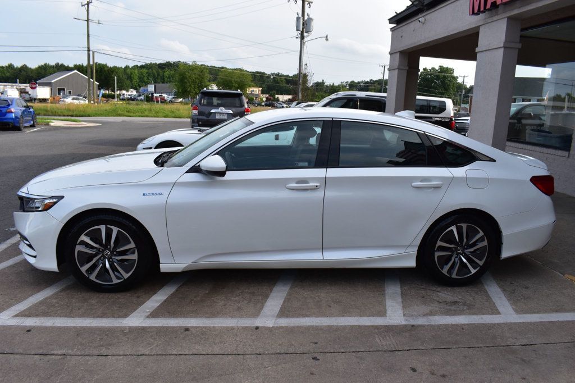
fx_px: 431
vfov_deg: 47.9
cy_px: 192
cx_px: 288
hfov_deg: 67.4
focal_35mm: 27
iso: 400
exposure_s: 1/320
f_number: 10
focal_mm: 18
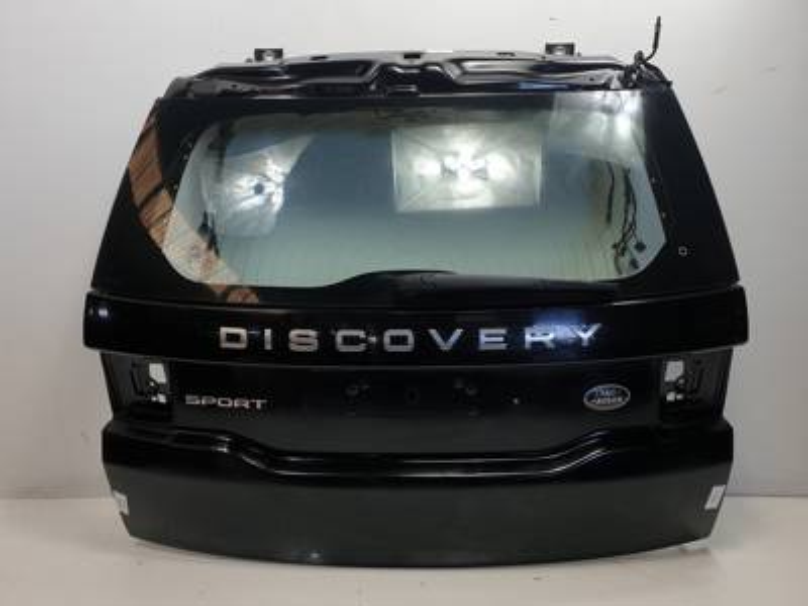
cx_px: 404
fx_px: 607
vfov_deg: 53.1
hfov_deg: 67.3
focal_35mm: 26
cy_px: 303
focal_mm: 4.3
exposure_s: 1/101
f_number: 2.4
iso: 50
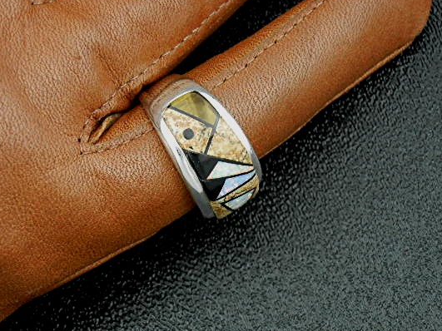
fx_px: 1570
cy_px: 175
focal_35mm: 123
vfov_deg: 12.0
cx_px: 226
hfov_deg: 16.0
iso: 200
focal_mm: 18.3
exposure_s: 1/2.2
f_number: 4.5
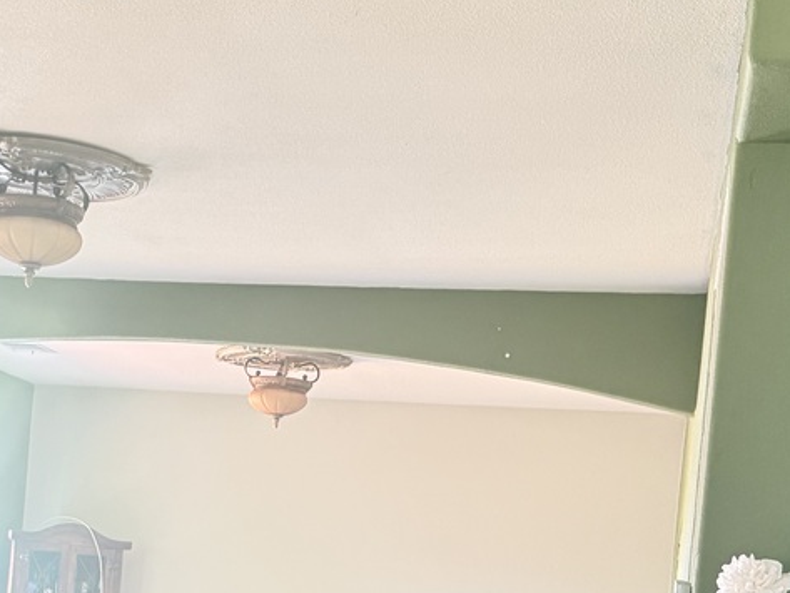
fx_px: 1666
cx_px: 184
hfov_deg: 26.3
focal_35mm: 73
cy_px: 618
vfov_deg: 19.5
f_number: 1.78
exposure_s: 1/60
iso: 640
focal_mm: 6.76
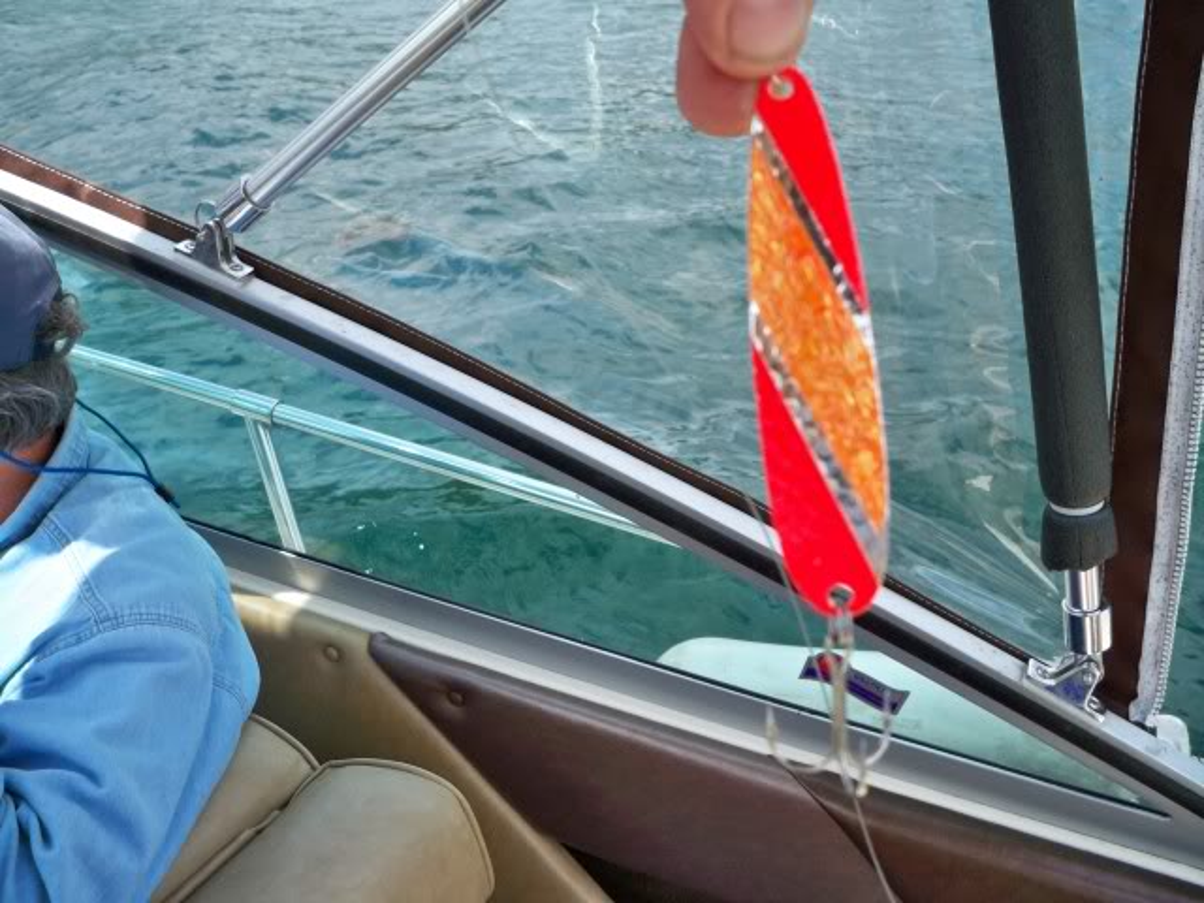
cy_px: 452
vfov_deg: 40.7
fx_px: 1217
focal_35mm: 35
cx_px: 602
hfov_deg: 52.6
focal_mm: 6.3
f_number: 3.1
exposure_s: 1/500
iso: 64
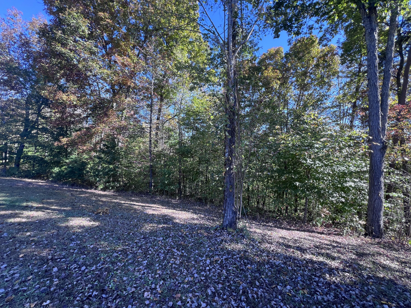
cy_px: 154
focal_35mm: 13
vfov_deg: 89.9
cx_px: 206
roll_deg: -3.4
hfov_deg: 106.2
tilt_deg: +2.0
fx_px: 154
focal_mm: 1.57
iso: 32
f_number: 1.8
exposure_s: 1/129
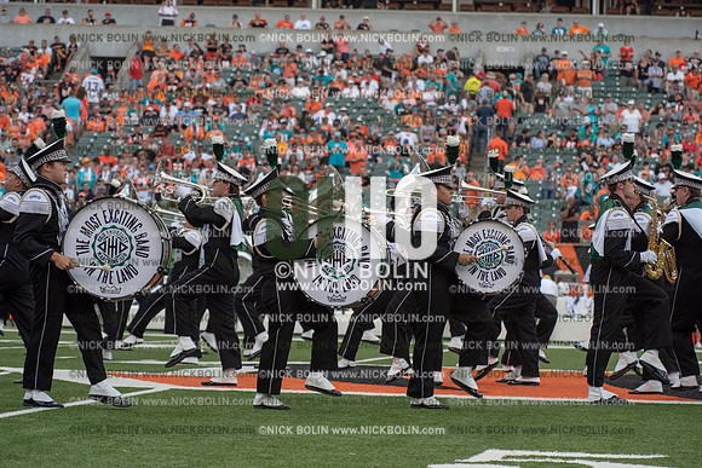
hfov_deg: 14.7
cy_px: 234
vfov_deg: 9.8
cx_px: 351
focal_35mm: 140
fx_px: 2731
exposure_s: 1/1250
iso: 400
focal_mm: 140
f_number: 5.6
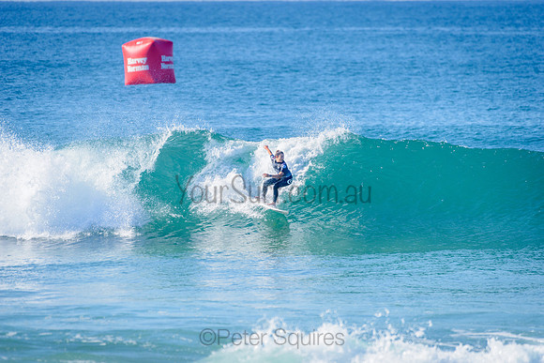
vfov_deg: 2.7
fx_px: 7635
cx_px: 272
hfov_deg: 4.1
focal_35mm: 505
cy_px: 182
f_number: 5.6
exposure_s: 1/2000
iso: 250
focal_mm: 500
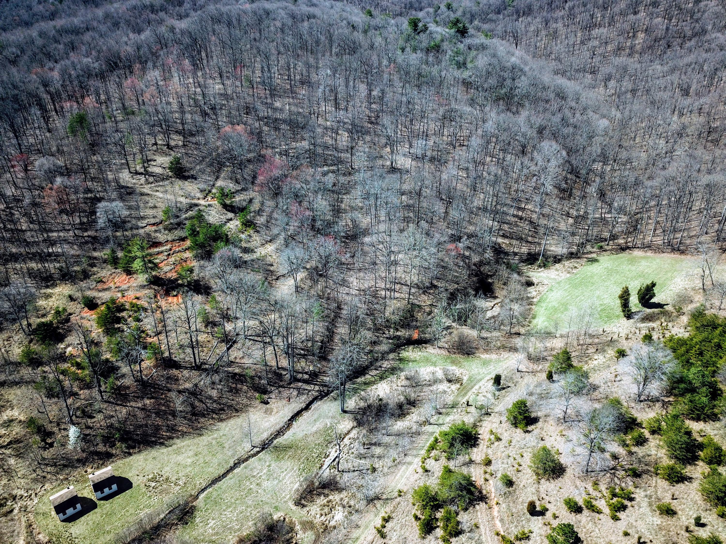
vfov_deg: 53.1
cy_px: 272
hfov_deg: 67.3
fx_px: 545
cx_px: 363
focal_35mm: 26
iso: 100
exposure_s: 1/1037
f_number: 2.2
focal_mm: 4.73
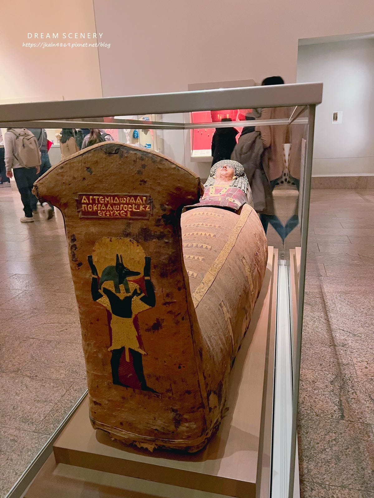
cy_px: 249
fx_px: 375
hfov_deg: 53.1
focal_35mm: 26
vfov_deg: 67.3
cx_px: 187
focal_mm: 5.7
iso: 640
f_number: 1.5
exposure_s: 1/30
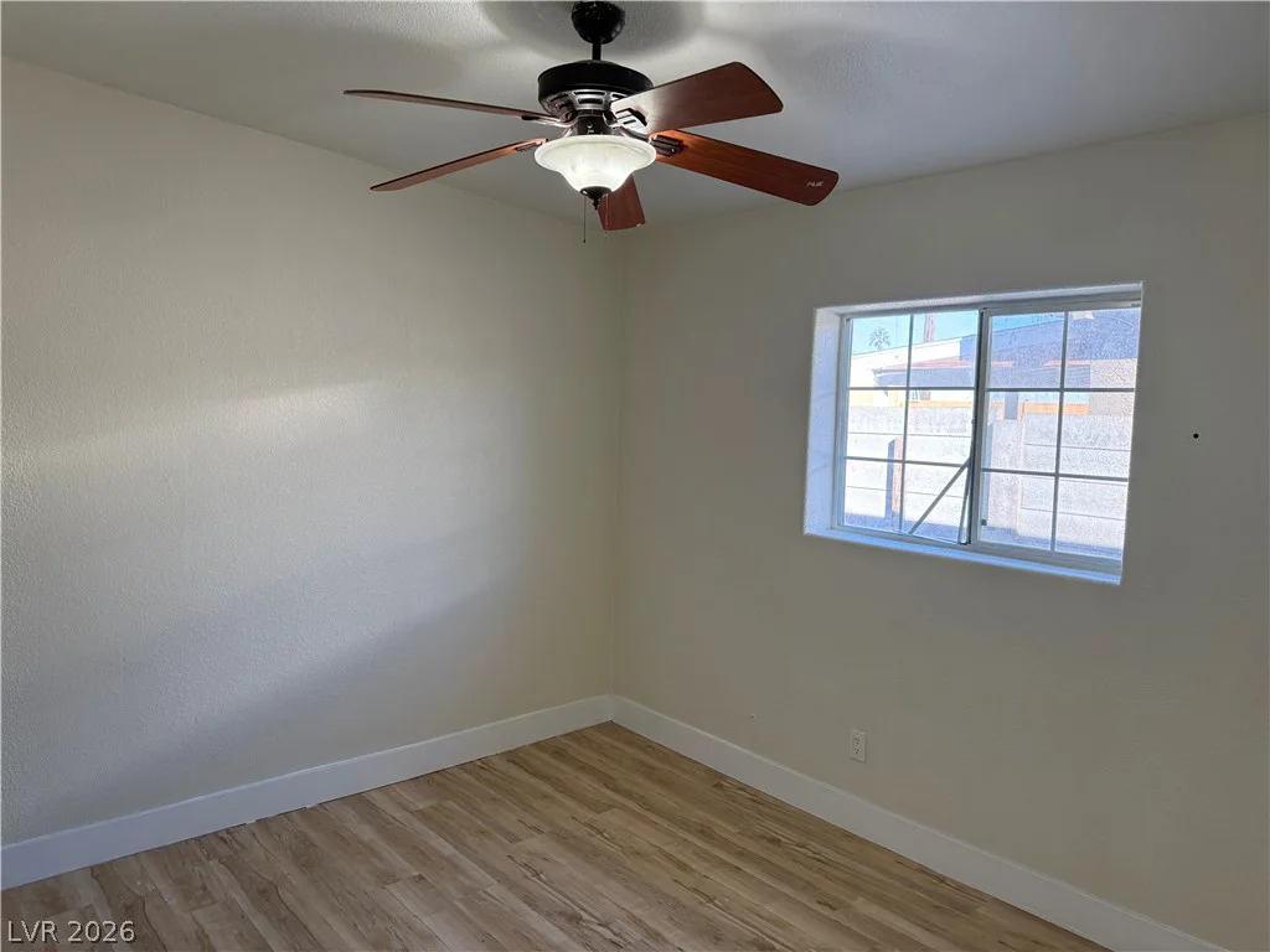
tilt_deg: -4.8
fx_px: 881
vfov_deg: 56.8
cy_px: 476
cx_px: 635
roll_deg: -1.6
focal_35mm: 24
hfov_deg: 71.6
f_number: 1.78
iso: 160
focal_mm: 6.76
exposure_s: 1/233
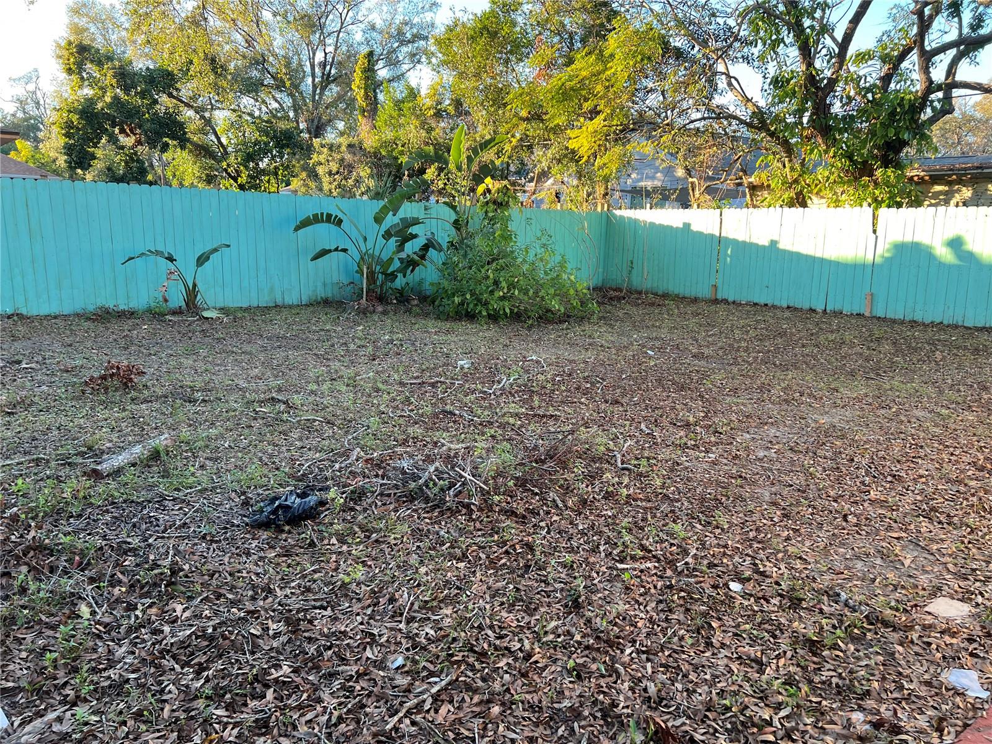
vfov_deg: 53.1
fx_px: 745
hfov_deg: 67.3
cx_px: 496
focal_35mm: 26
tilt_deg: -11.3
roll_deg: -2.0
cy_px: 372
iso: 40
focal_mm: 5.7
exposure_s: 1/127
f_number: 1.5
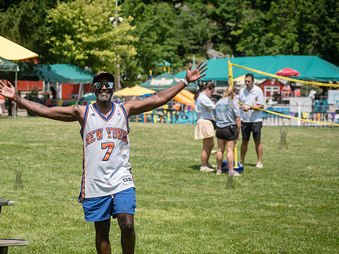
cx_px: 115
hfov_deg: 15.7
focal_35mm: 125
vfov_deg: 11.9
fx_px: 1224
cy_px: 123
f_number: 4
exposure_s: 1/4000
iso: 400
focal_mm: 86
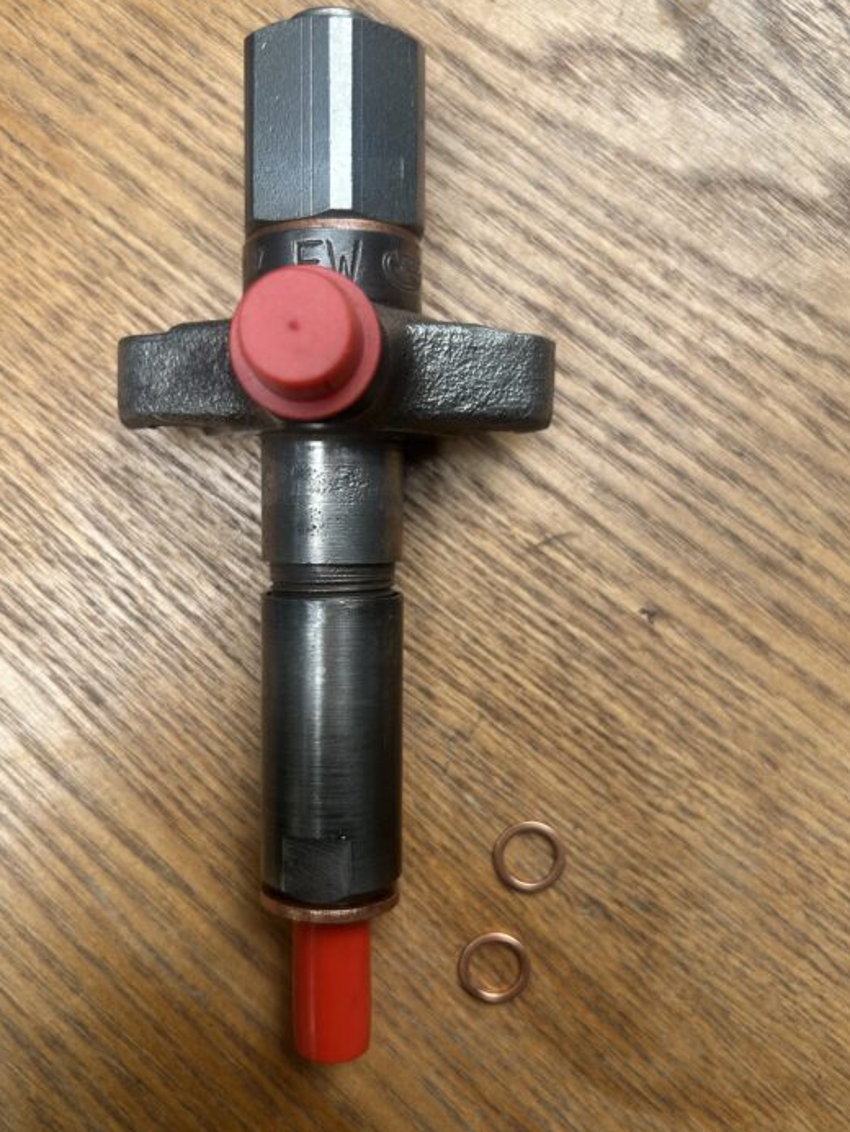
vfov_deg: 59.9
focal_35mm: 30
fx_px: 982
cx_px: 382
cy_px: 554
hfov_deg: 46.7
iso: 40
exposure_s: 1/168
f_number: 1.5
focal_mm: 5.7
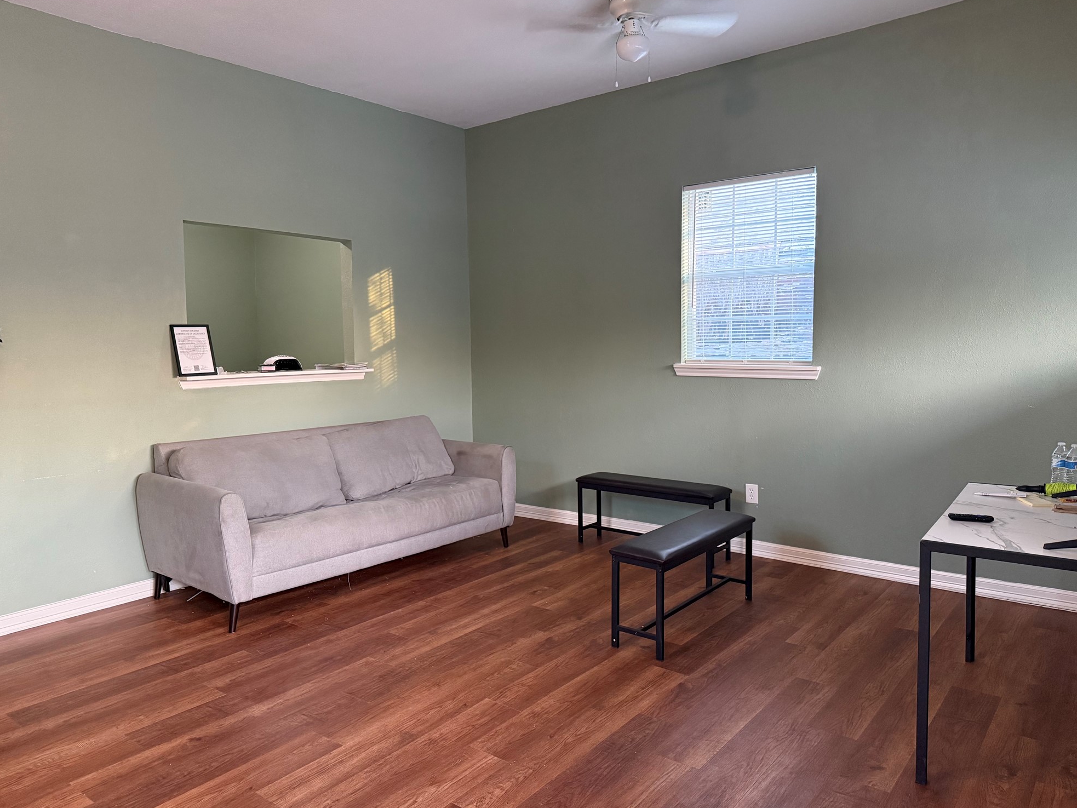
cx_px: 542
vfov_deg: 54.9
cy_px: 396
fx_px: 778
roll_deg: +0.3
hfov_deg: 69.4
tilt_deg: -4.2
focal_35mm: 25
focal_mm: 6.76
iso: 500
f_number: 1.78
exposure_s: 1/60
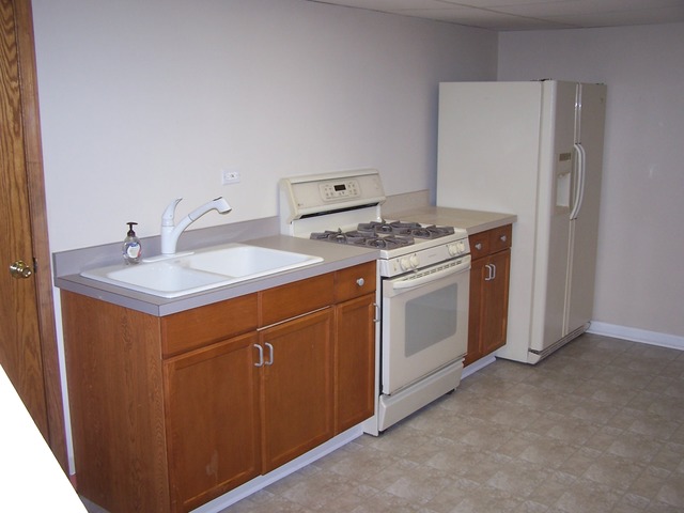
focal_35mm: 38
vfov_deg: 37.7
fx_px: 751
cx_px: 342
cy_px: 256
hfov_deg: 49.0
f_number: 2.8
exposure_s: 1/60
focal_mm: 6.3
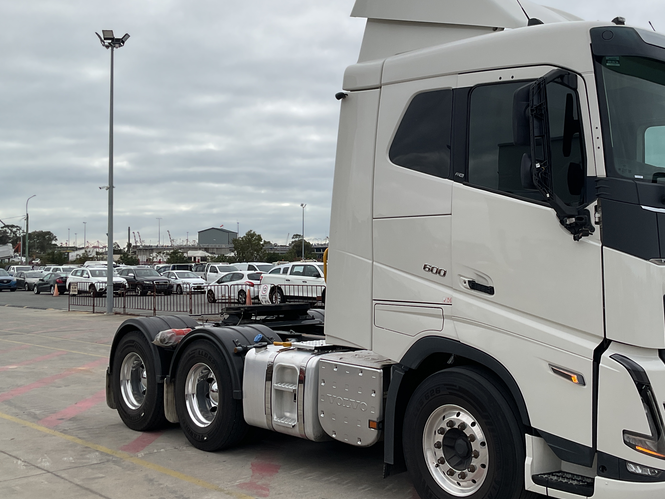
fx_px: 807
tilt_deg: +1.6
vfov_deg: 34.3
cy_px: 243
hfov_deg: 44.1
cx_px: 444
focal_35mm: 42
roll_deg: -0.3
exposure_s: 1/1786
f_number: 1.8
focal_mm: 3
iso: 16
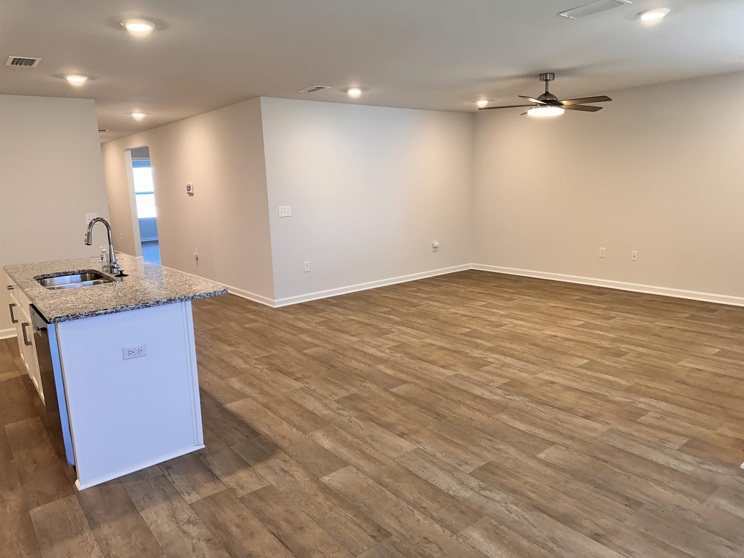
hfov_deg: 71.6
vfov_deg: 56.8
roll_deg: +1.9
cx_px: 372
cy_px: 279
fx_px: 516
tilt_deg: -9.5
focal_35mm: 24
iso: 200
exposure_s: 1/120
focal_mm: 6.86
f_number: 1.78
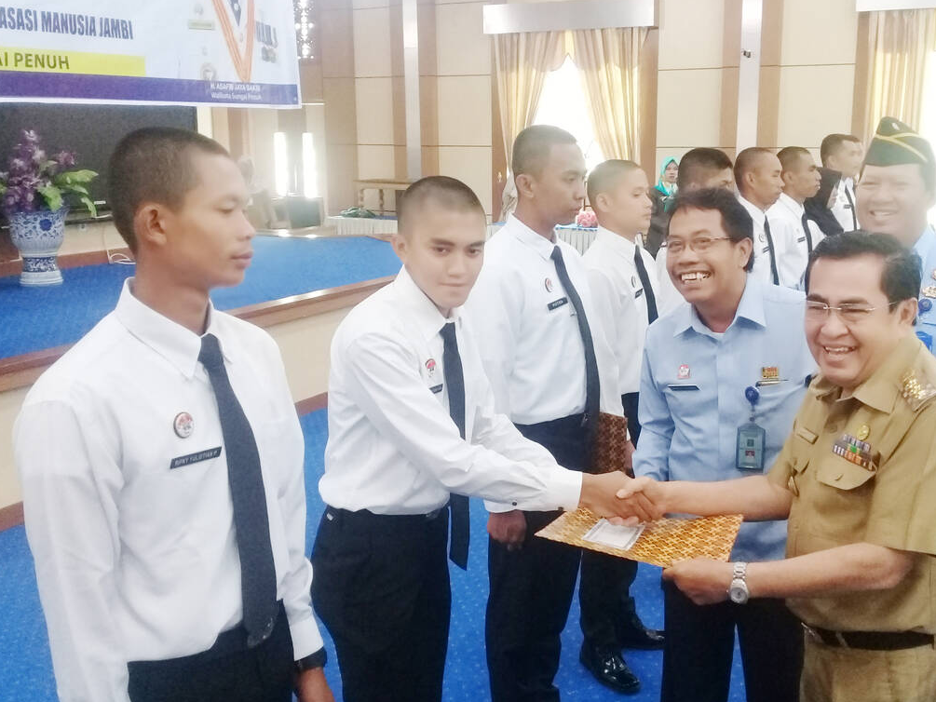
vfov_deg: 38.7
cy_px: 341
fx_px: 1001
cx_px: 539
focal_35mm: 37
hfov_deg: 50.0
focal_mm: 3.3
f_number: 2.2
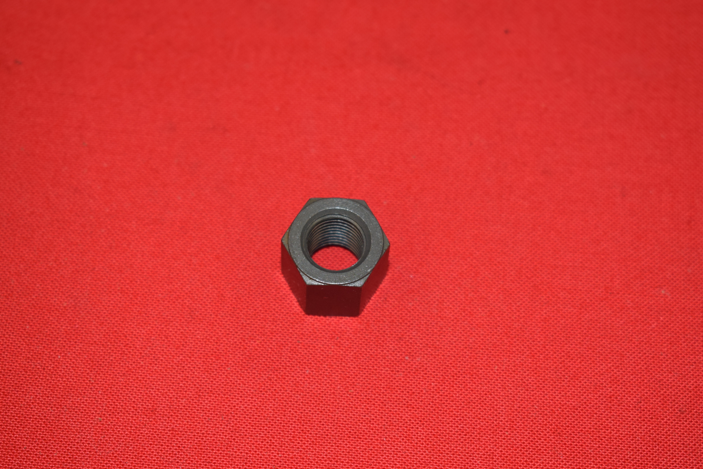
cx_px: 336
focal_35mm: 84
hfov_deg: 24.2
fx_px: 1641
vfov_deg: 16.3
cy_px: 239
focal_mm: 48
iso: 400
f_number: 5.3
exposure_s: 1/125
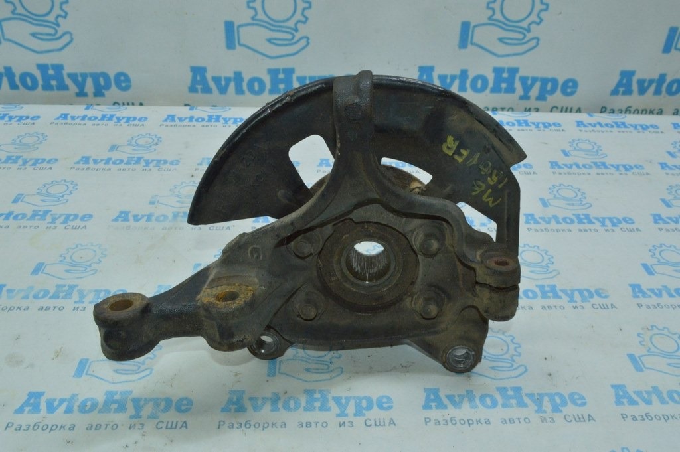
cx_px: 340
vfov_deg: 39.9
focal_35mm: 33
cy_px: 226
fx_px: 623
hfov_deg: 57.3
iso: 1800
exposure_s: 1/40
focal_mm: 22
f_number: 16
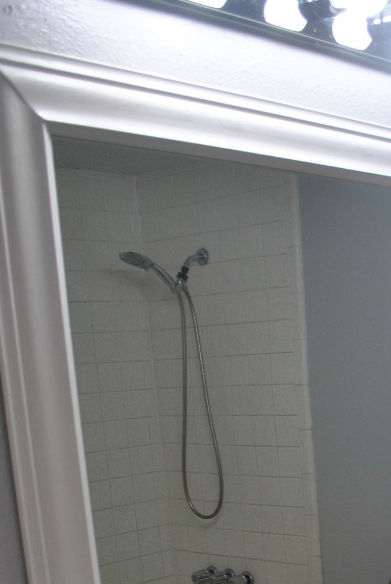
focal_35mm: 60
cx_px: 415
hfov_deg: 21.6
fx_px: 975
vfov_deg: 30.1
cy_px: 637
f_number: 3.5
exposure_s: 1/50
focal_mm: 18
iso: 200
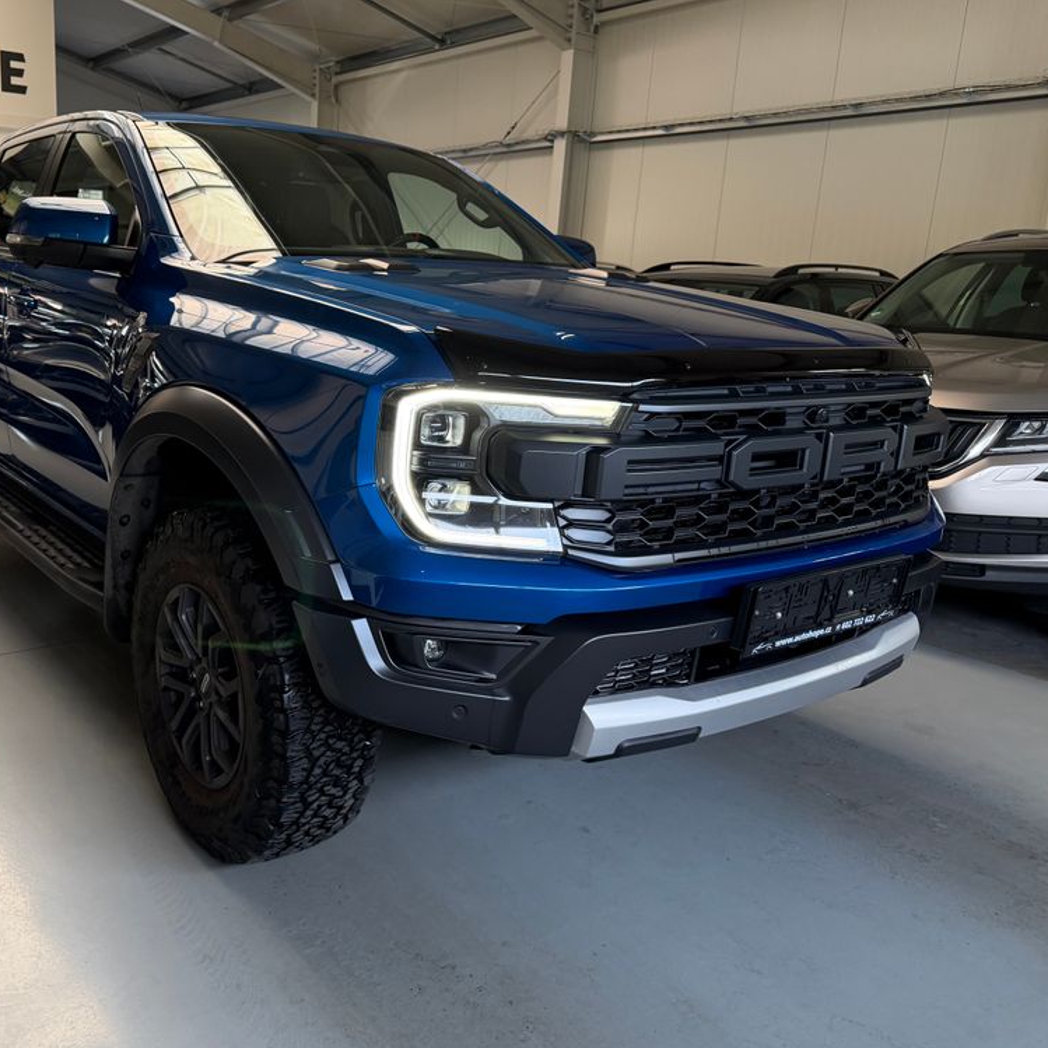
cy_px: 514
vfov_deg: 55.6
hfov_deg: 54.4
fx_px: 993
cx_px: 343
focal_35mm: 29
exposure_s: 1/98
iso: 200
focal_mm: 6.76
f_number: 1.78
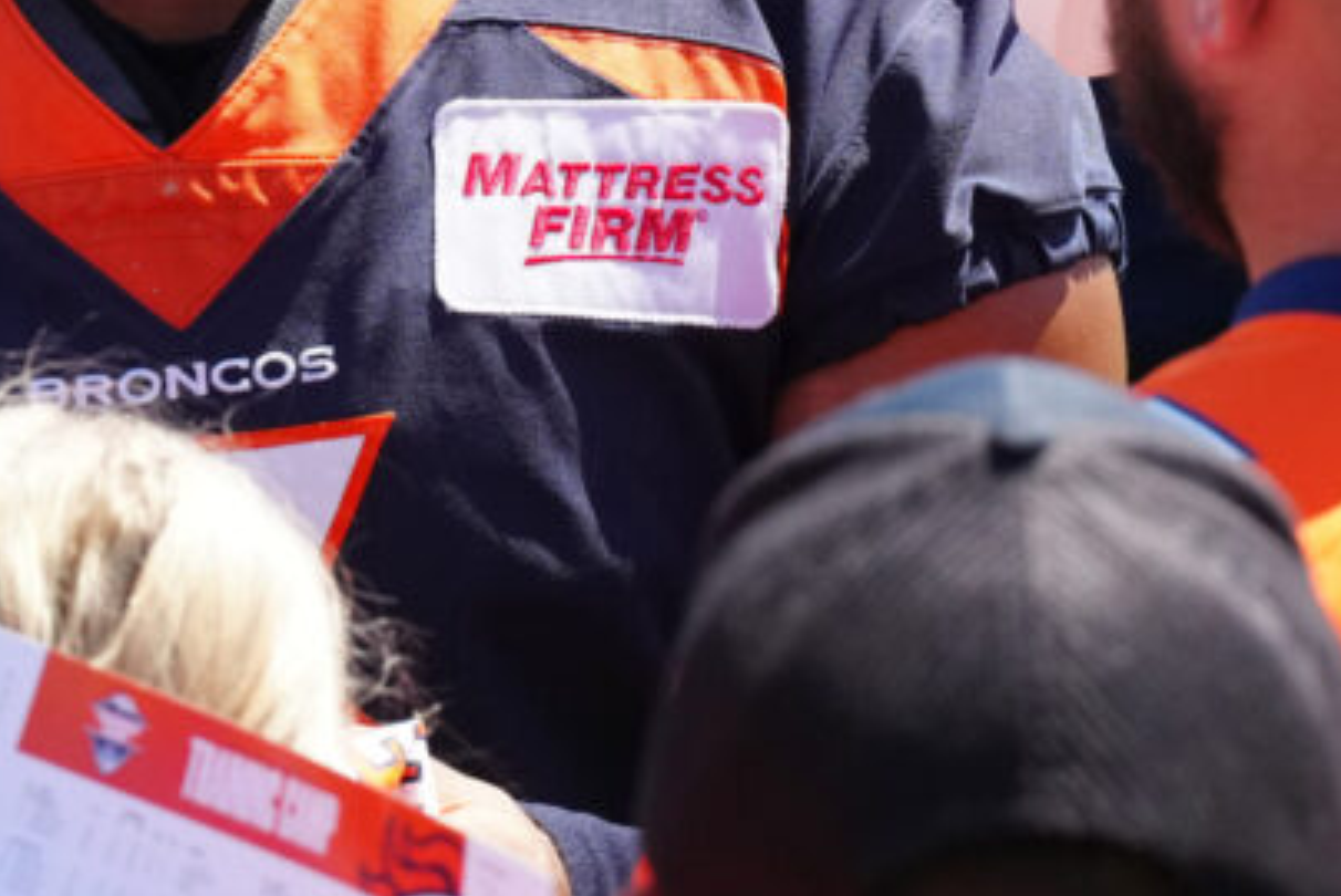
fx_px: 25198
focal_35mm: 676
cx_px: 153
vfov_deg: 2.0
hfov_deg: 3.0
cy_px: -171
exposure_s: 1/1600
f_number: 6.3
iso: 1000
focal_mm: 178
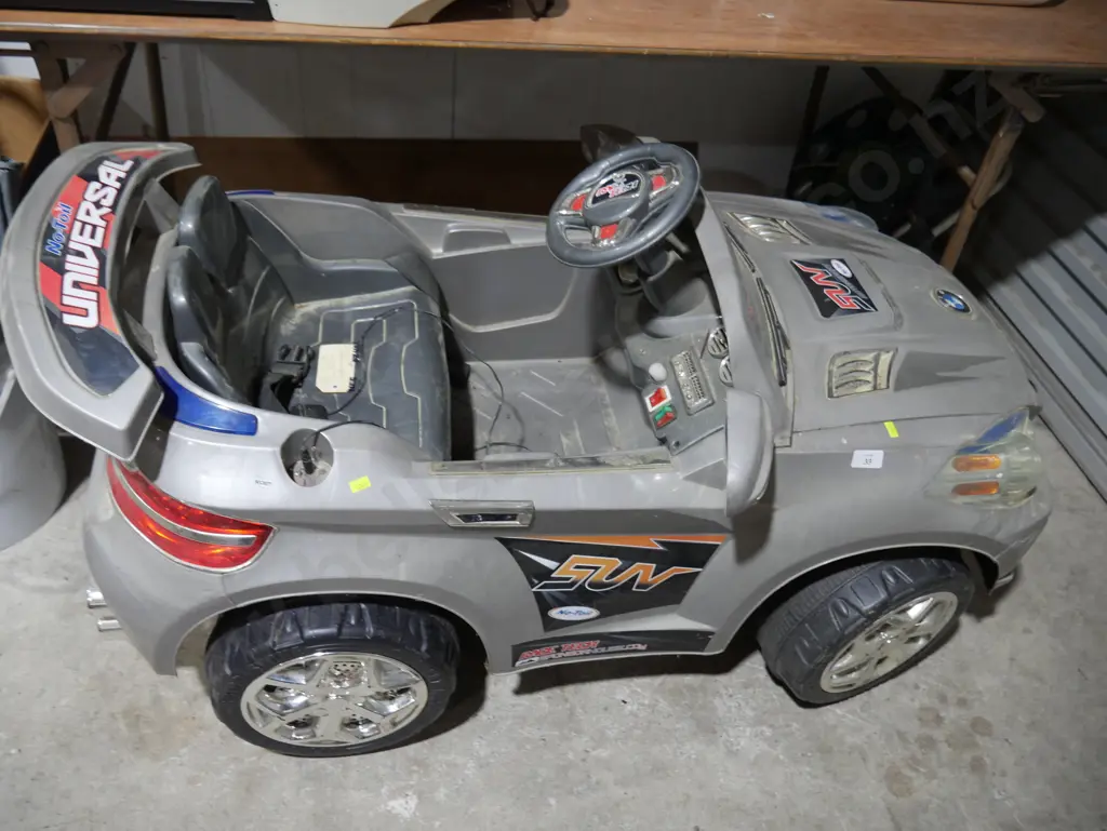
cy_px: 416
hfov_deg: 63.4
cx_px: 554
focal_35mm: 28
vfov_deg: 49.8
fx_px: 896
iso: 320
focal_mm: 14
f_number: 3.5
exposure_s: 1/60
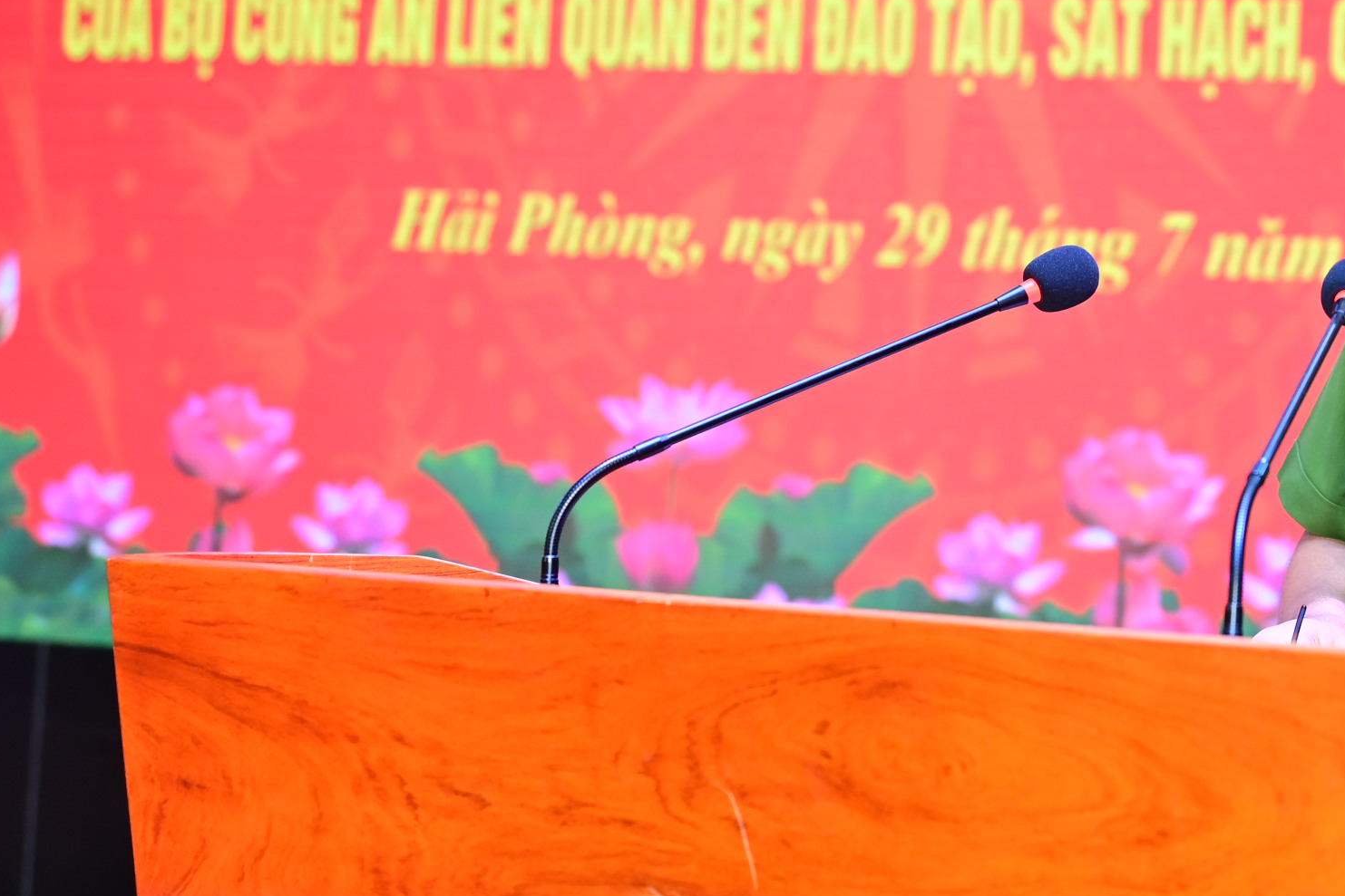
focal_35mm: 104
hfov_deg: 19.3
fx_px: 3886
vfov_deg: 13.0
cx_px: 1192
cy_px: 68
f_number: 4
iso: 1250
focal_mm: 51
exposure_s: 1/160
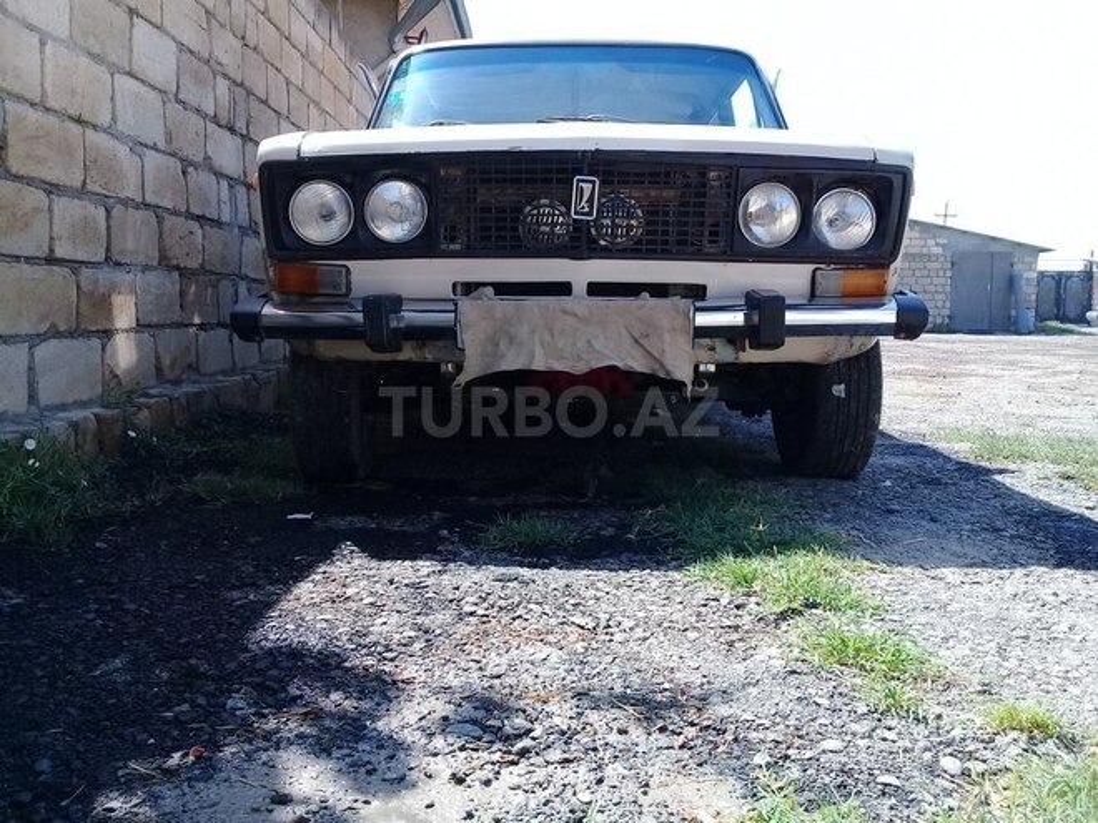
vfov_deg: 45.4
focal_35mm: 31
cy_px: 412
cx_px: 549
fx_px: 983
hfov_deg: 58.4
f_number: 2.2
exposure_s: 1/602
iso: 64
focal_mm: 3.3
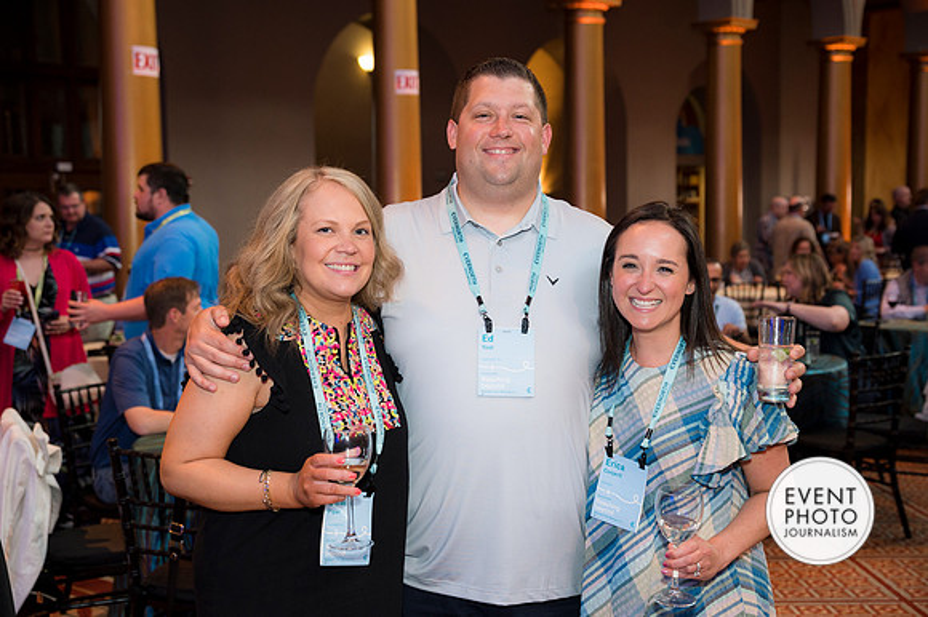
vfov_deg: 25.9
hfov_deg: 38.1
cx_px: 464
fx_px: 1344
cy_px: 308
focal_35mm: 52
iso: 800
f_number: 4
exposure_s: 1/100
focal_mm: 52
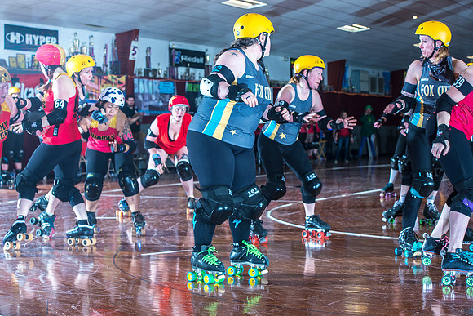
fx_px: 920
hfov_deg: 28.8
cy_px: 158
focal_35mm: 70
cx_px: 236
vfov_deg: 19.5
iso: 800
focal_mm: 70
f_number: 7.1
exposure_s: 1/160
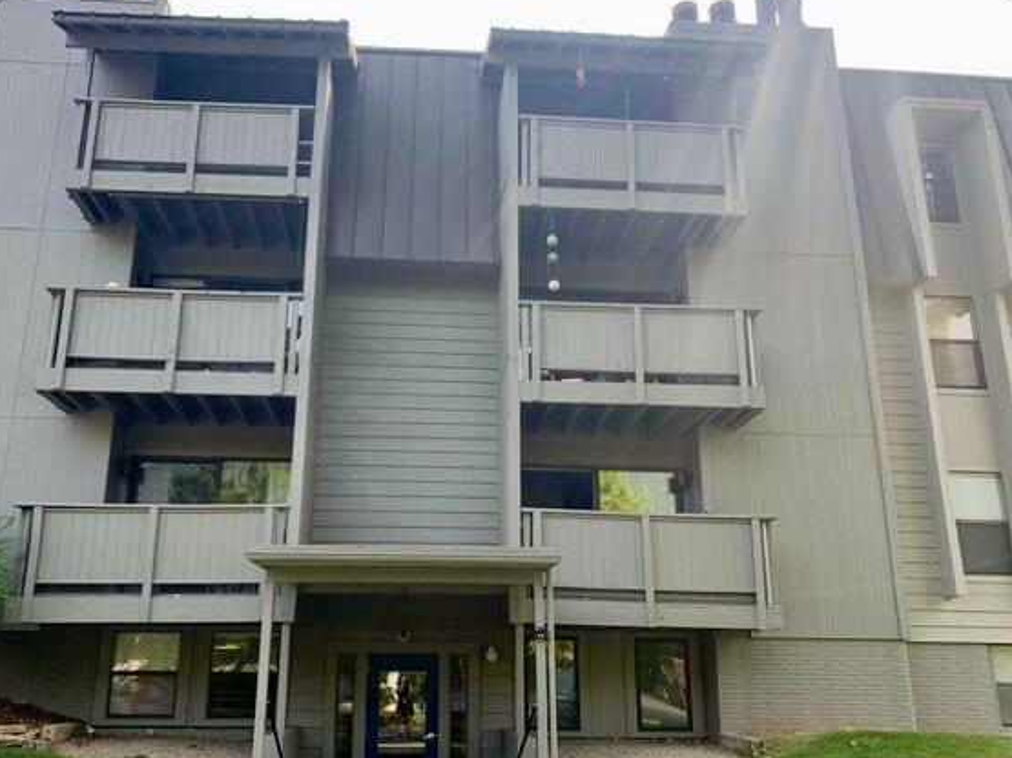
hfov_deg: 59.9
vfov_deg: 46.7
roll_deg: -1.1
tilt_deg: +16.9
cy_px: 412
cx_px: 460
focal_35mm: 30
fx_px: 877
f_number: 1.8
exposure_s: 1/391
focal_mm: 4.25
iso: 25
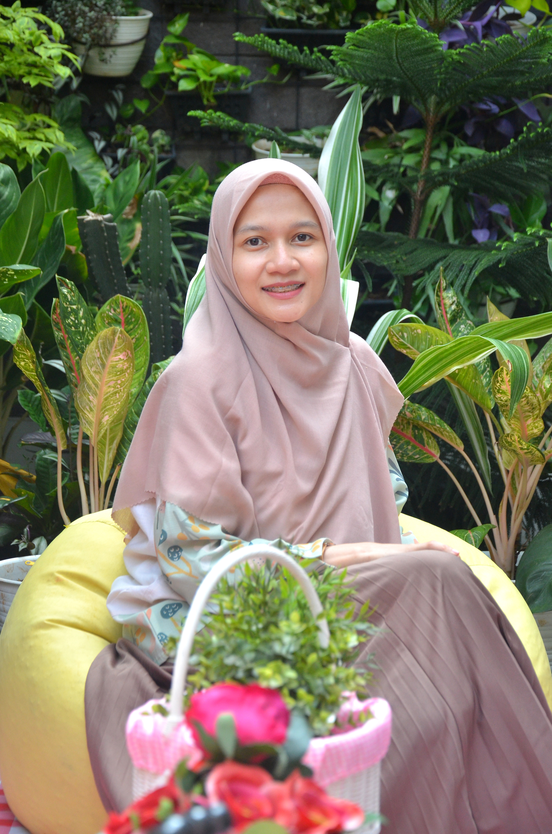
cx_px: 276
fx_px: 2149
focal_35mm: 93
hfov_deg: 14.6
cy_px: 417
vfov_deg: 22.0
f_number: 5.6
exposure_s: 1/250
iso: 800
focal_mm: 62
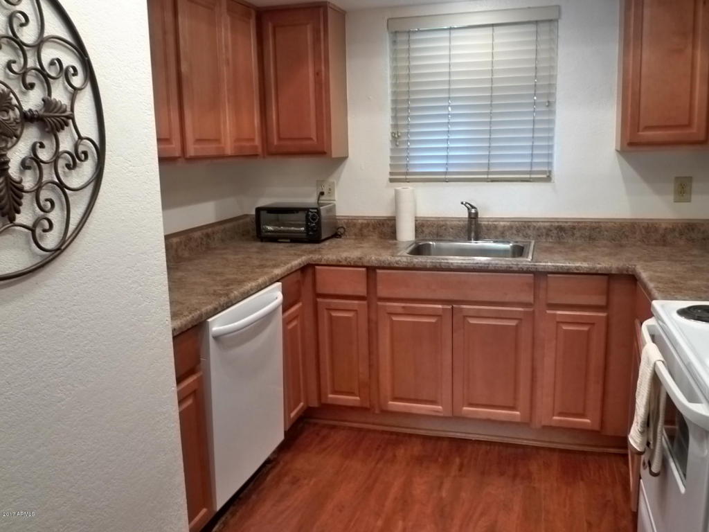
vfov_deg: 49.7
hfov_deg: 63.4
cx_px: 354
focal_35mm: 28
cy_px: 266
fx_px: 573
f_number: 2
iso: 400
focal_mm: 5.1
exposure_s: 1/13
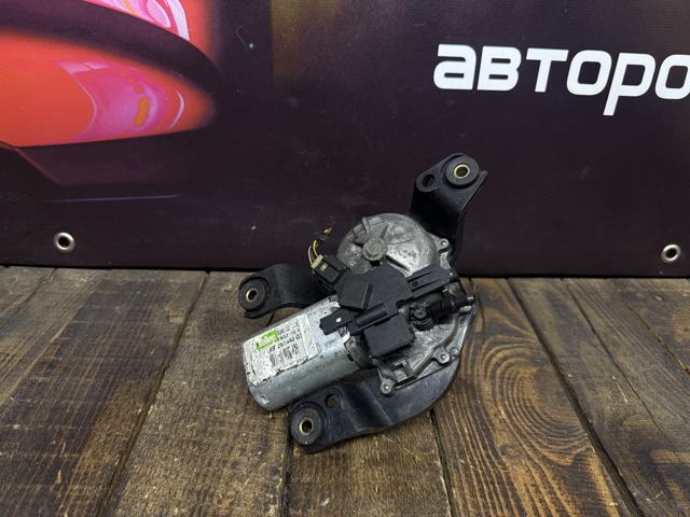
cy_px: 258
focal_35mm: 24
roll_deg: -2.1
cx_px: 345
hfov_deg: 71.6
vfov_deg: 56.8
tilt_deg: -26.7
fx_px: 478
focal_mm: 6.76
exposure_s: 1/50
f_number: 1.78
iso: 160
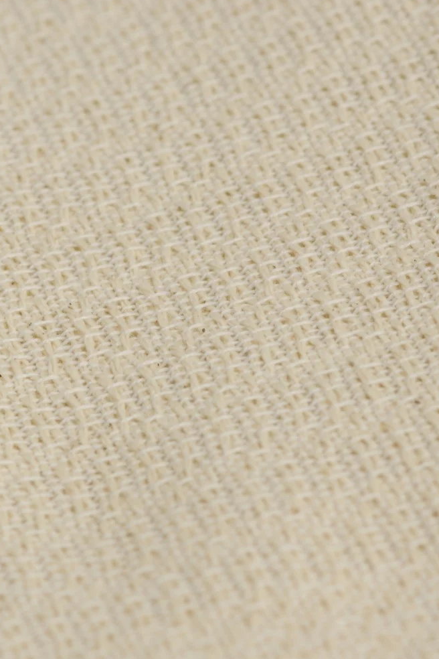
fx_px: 3856
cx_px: 112
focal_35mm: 211
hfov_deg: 6.5
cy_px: 358
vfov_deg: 9.8
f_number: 8
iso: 140
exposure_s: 1/250
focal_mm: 85
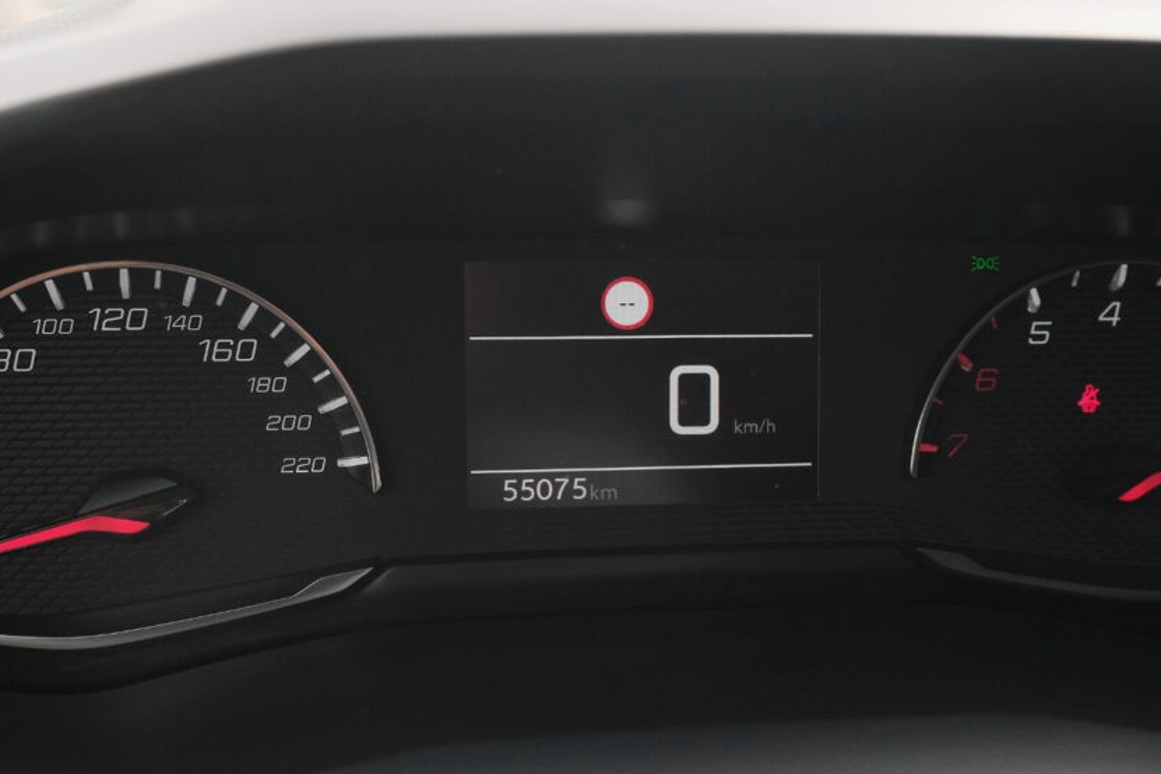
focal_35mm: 53
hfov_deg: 37.5
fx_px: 1709
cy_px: 472
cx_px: 578
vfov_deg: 25.5
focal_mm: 28.8
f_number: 9
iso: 1600
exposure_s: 1/250
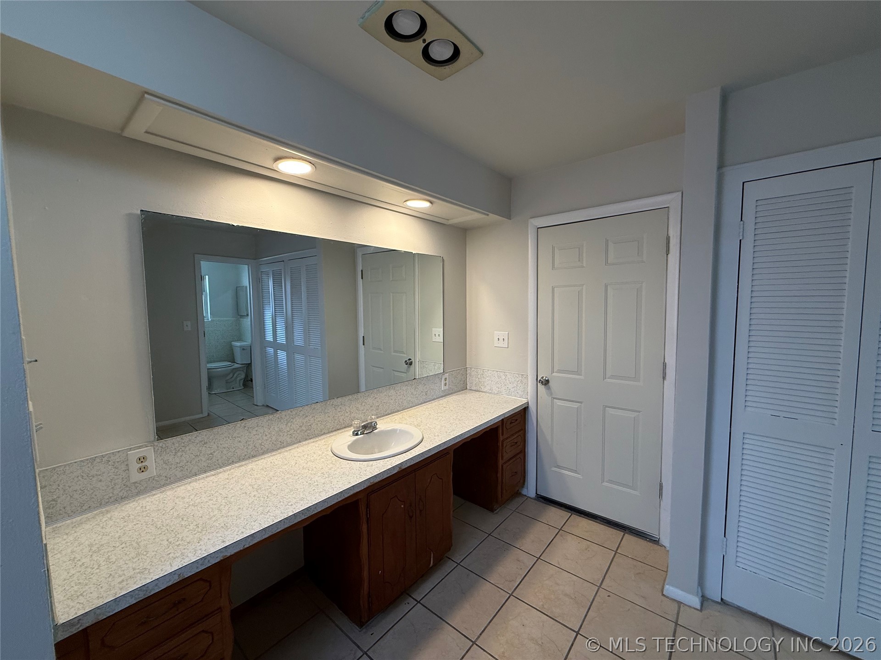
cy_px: 330
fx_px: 356
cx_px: 440
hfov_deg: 102.1
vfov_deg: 85.7
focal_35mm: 14
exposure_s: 1/120
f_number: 2.2
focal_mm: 2.22
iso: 125
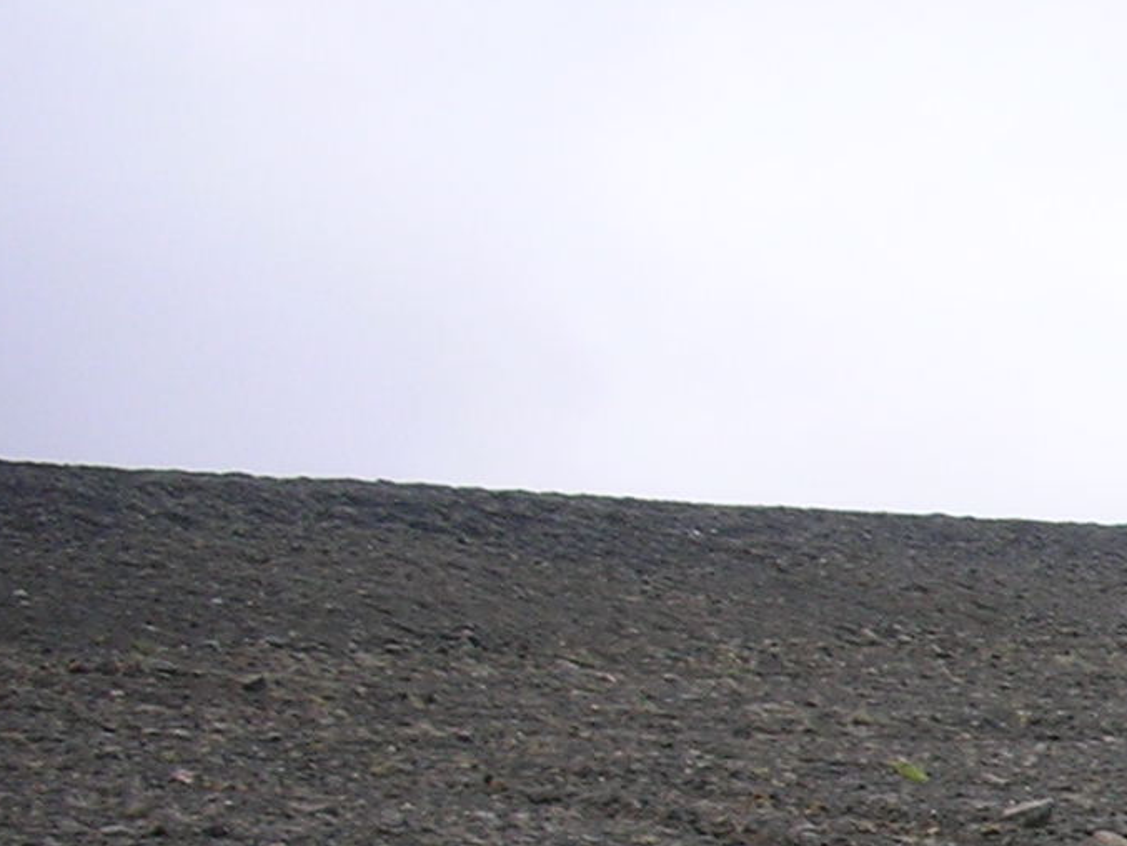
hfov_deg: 13.3
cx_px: 2033
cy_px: 1041
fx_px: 4363
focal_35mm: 134
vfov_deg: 10.9
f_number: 3
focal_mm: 5.8
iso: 50
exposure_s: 1/200
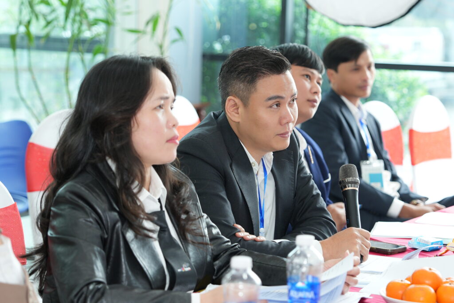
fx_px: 1324
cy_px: 152
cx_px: 227
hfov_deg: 19.5
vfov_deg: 13.0
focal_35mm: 105
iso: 400
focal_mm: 70
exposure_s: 1/100
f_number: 2.8
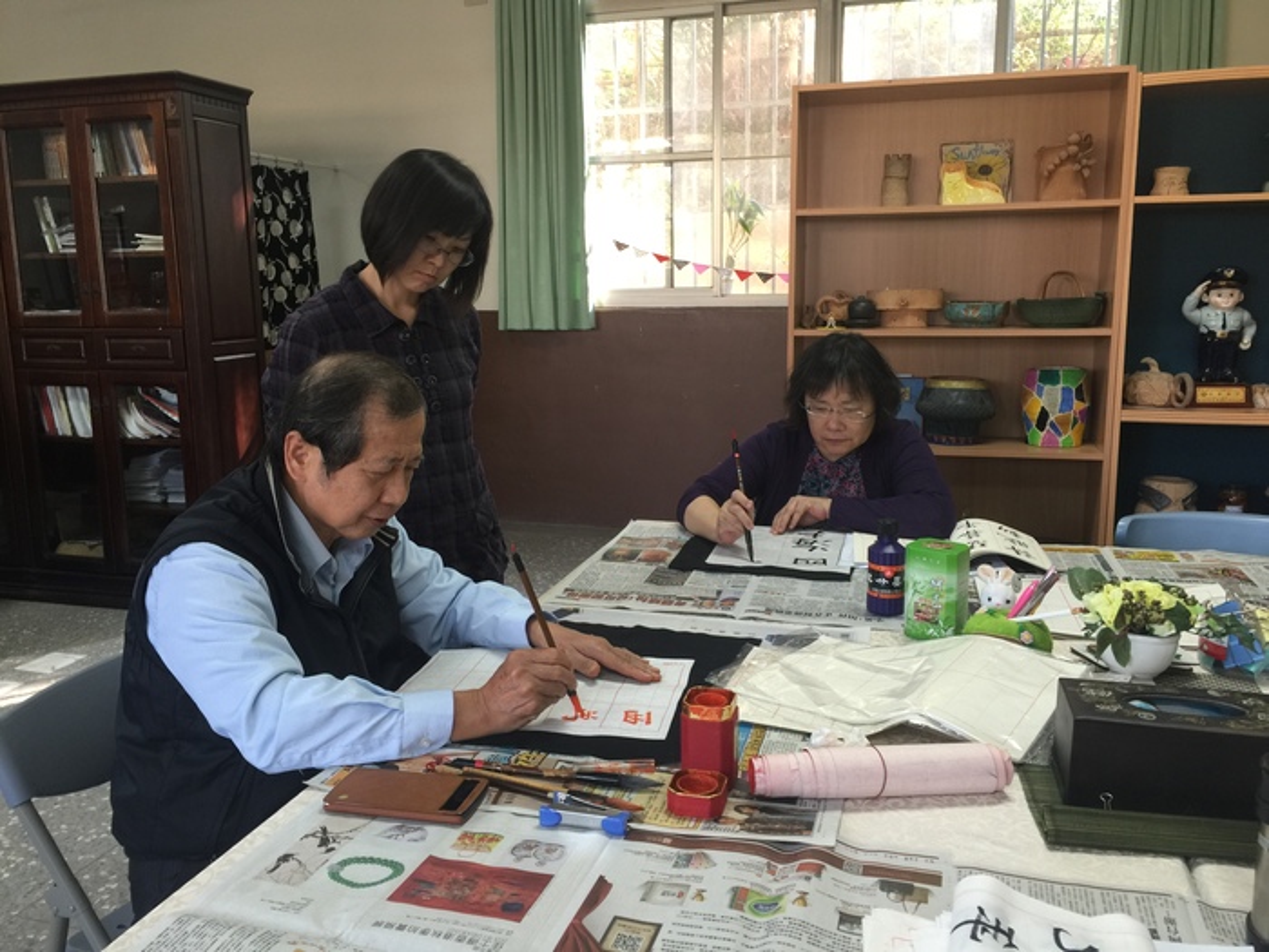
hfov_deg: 61.7
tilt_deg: -11.4
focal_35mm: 29
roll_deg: +0.6
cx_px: 634
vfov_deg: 48.2
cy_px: 476
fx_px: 1063
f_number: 2.2
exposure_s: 1/15
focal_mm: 4.15
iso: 32
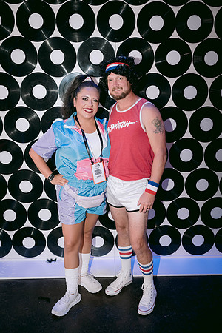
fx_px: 324
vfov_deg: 54.4
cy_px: 166
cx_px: 111
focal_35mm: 35
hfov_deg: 37.9
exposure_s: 1/160
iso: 1600
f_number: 2.8
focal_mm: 35
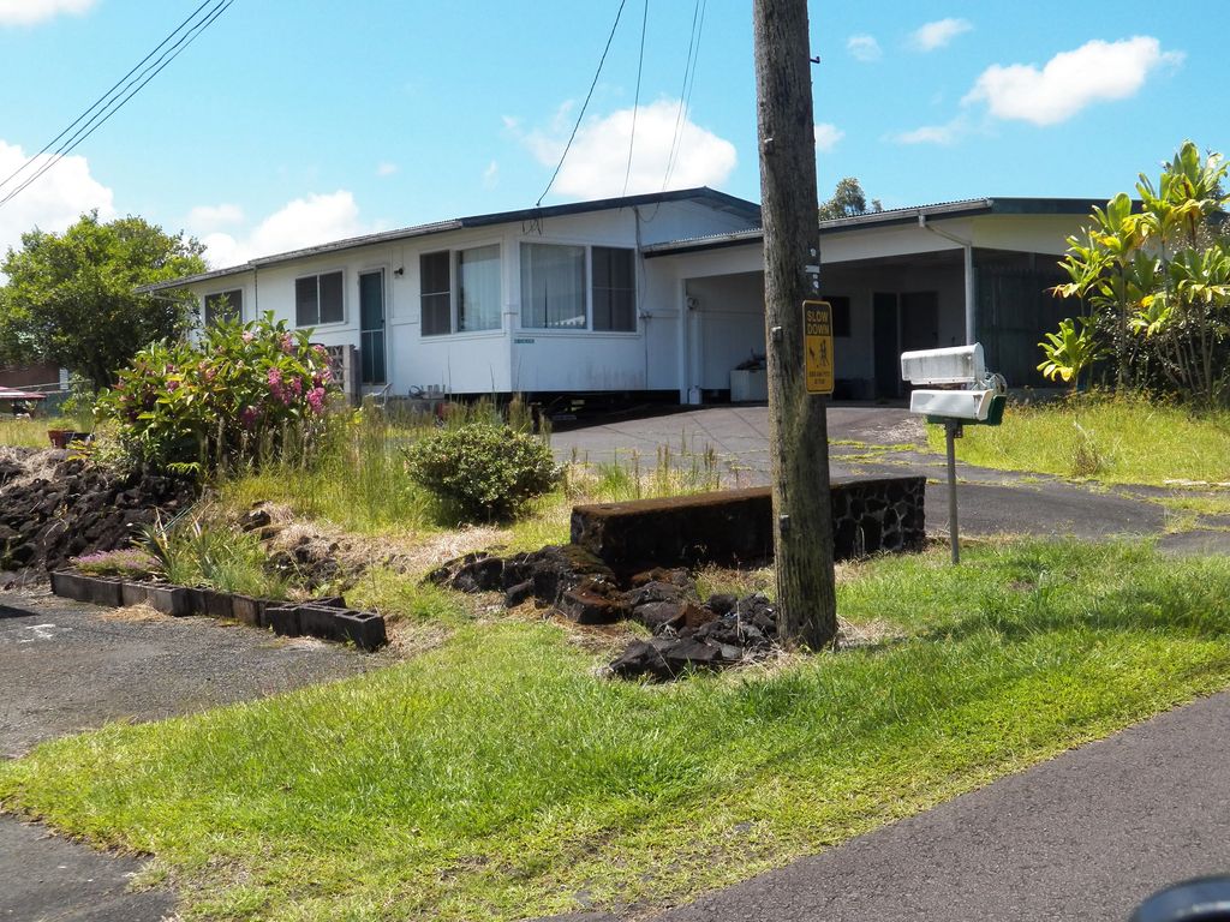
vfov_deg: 36.0
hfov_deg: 46.8
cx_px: 615
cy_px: 461
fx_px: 1421
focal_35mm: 40
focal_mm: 7.1
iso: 125
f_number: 4
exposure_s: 1/1000
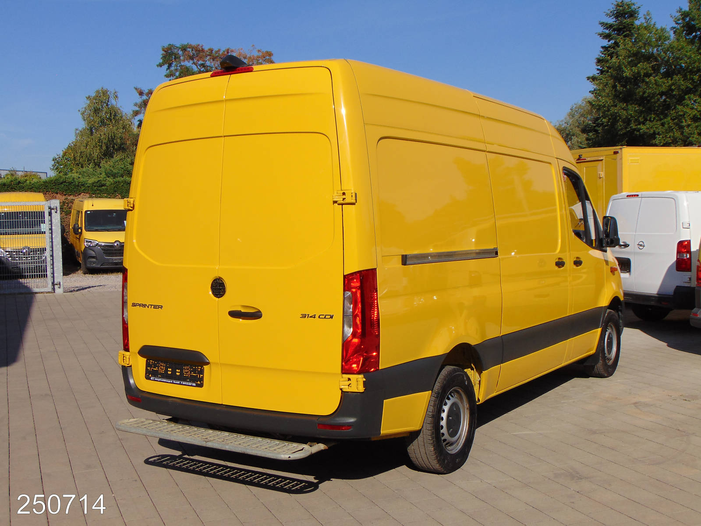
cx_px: 350
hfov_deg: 44.8
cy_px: 263
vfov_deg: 34.3
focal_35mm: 42
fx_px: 851
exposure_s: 1/320
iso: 80
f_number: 8.7
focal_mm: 7.6
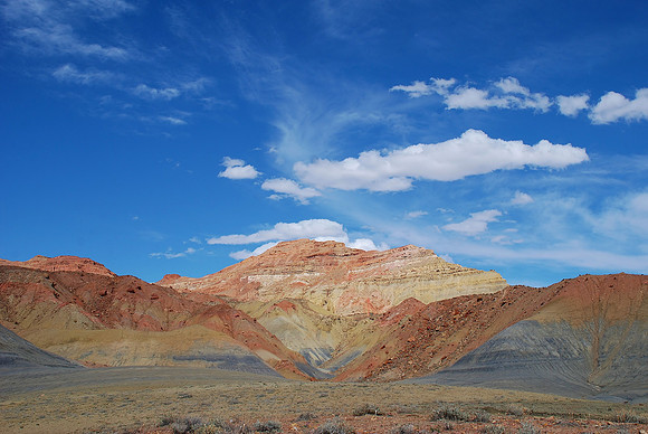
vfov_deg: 32.0
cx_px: 324
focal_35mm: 42
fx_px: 757
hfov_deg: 46.4
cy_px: 217
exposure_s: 1/250
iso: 100
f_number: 8
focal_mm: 28
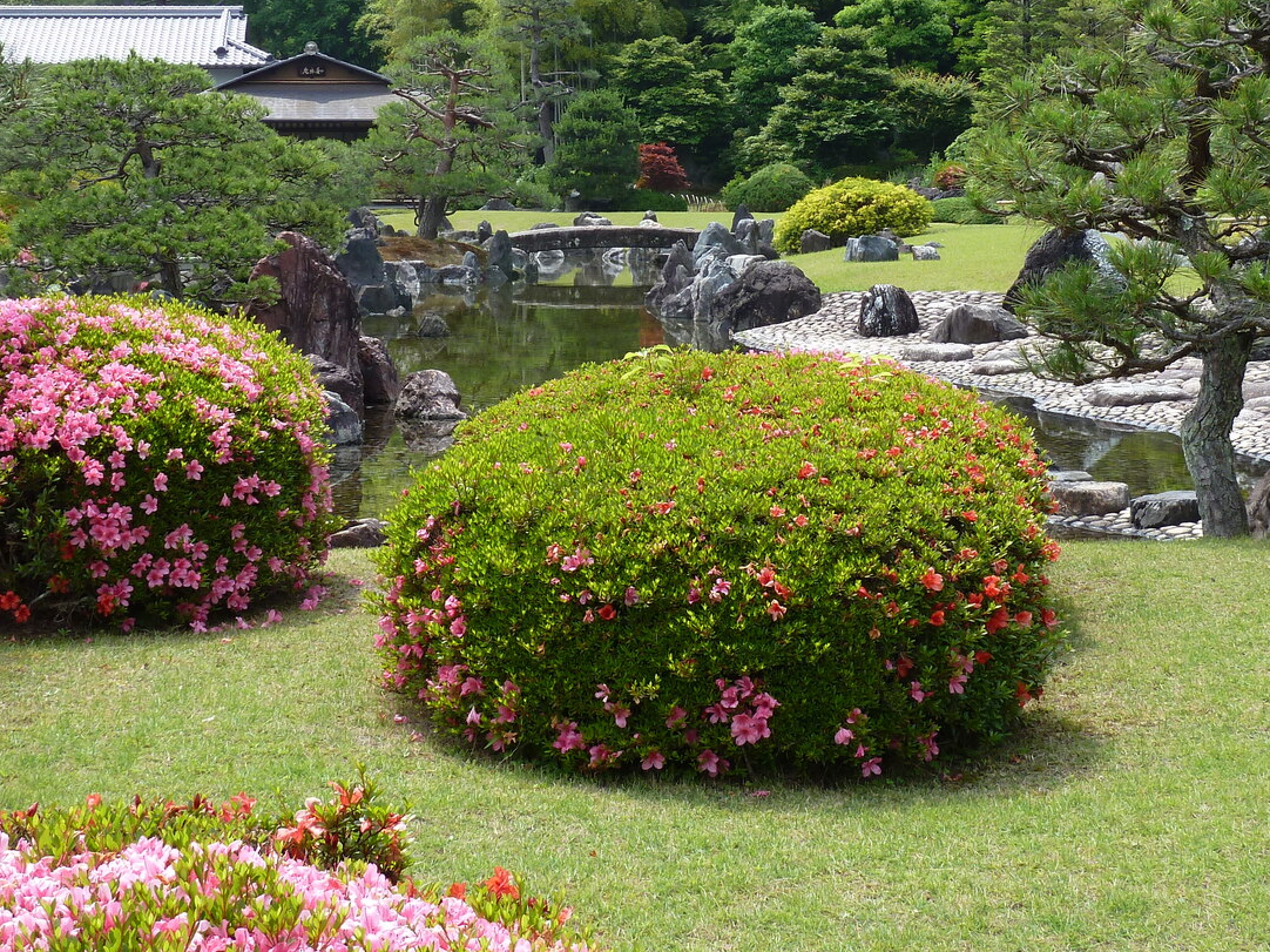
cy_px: 315
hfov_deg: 27.4
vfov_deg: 20.6
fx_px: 2604
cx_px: 602
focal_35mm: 71
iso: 80
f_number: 4
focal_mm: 7.9
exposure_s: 1/200
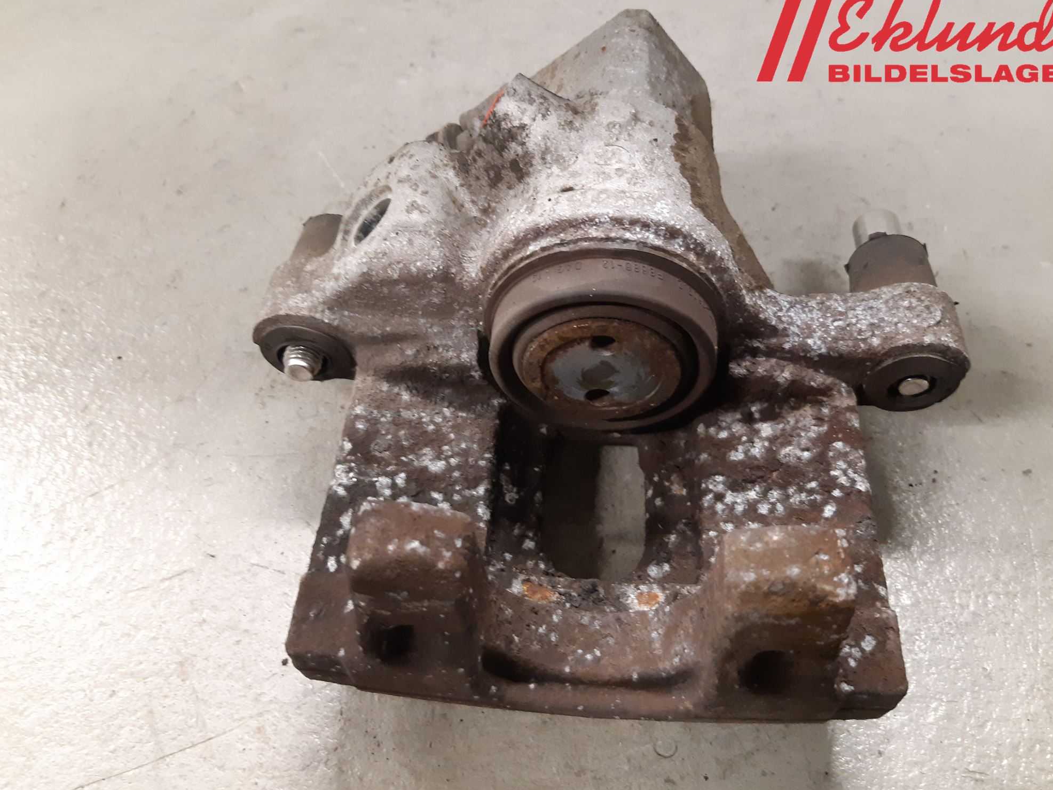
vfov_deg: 51.4
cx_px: 538
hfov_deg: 65.3
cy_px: 402
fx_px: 821
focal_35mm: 27
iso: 250
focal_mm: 3.93
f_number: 1.7
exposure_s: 1/40
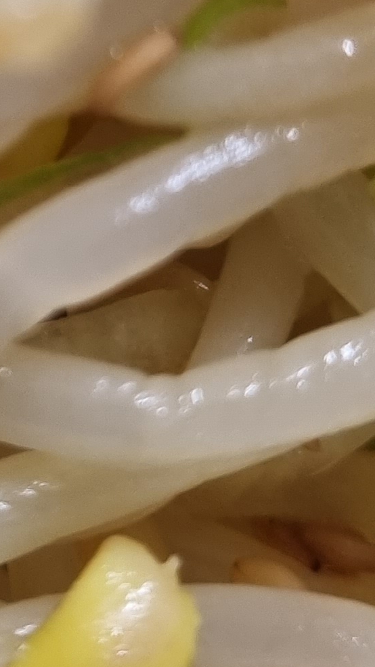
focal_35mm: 116
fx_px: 2051
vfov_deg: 18.2
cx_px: -80
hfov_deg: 10.3
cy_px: 62
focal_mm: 5.4
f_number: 1.8
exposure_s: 1/60
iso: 250
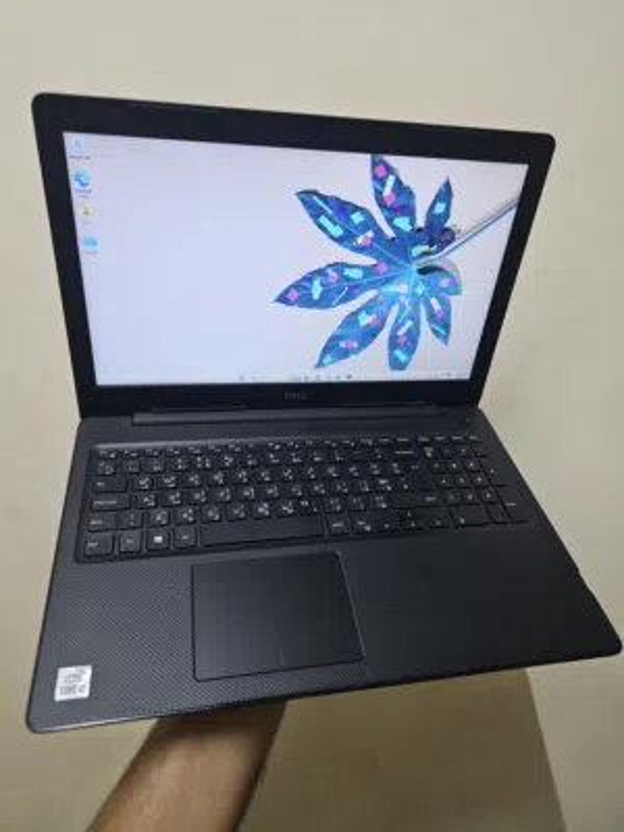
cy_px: 416
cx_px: 312
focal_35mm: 23
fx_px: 553
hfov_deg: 58.9
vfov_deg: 73.9
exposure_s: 1/100
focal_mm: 6.3
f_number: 1.7
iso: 1000
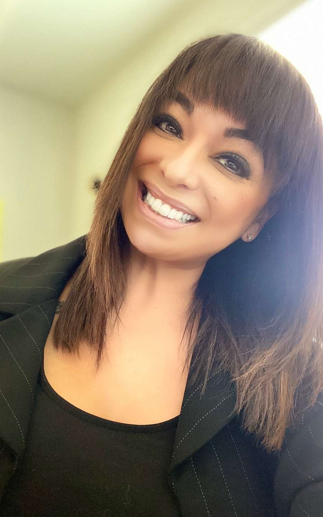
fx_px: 451
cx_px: 153
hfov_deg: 39.4
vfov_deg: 59.7
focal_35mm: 32
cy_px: 257
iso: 400
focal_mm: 2.71
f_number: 2.2
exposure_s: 1/33
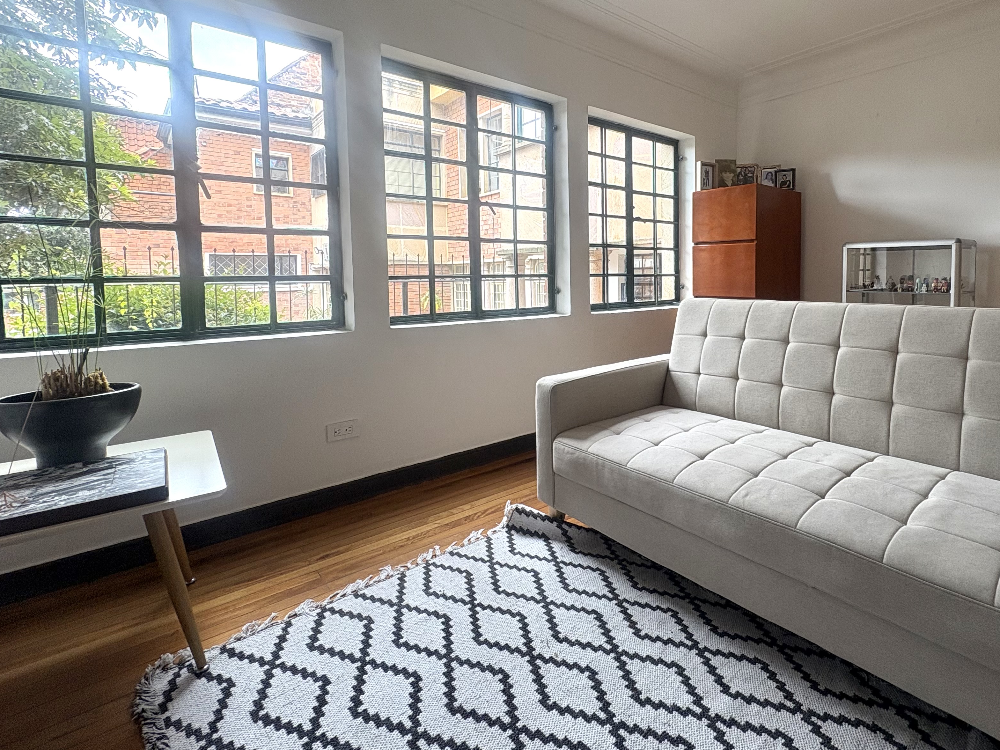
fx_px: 520
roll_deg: +0.8
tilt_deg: -2.9
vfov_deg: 70.8
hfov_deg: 86.2
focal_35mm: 18
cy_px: 298
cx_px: 618
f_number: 2.2
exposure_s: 1/99
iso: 50
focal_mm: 2.22
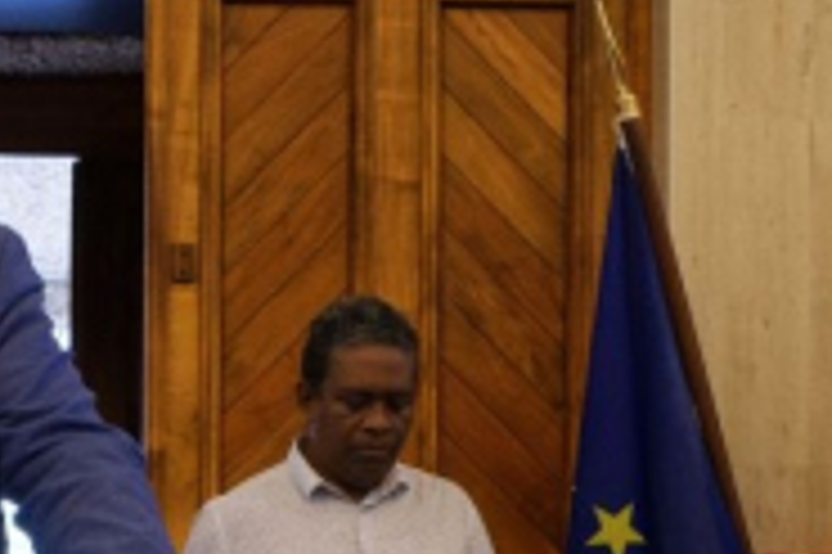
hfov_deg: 13.0
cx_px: 36
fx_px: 3602
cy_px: 831
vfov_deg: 8.6
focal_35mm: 156
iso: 4000
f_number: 8
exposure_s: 1/250
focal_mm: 24
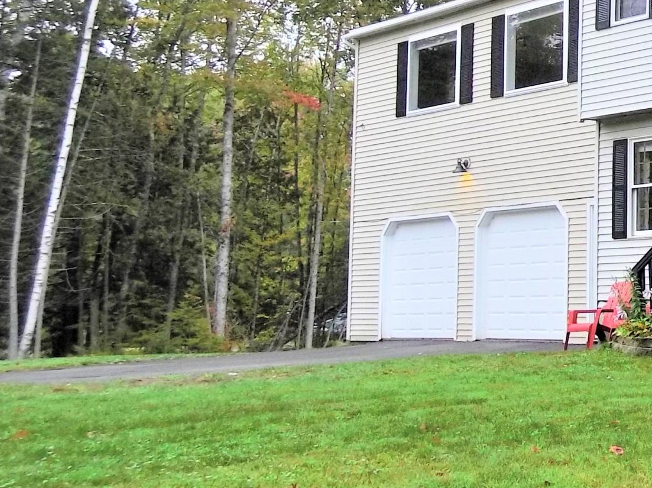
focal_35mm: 68
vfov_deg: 21.4
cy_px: 118
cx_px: 807
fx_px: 1280
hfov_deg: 25.3
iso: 100
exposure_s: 1/125
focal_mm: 4.5
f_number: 3.5
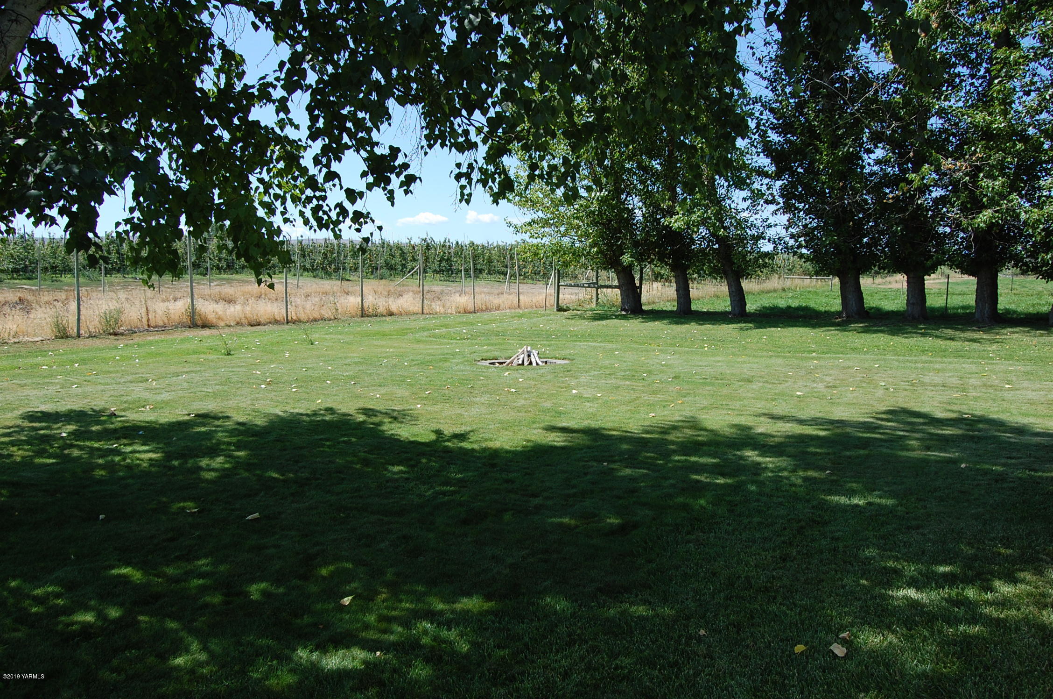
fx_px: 788
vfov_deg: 47.8
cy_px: 350
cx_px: 526
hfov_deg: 67.5
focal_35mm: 27
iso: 200
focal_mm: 18
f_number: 8
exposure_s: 1/250
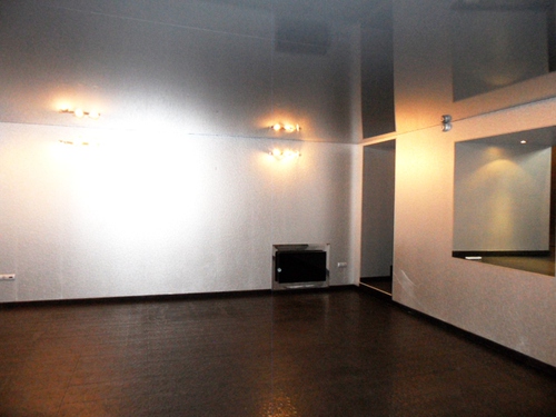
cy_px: 208
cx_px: 278
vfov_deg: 56.8
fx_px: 385
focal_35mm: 24
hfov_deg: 71.6
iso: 200
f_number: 3.2
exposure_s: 1/30
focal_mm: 3.9
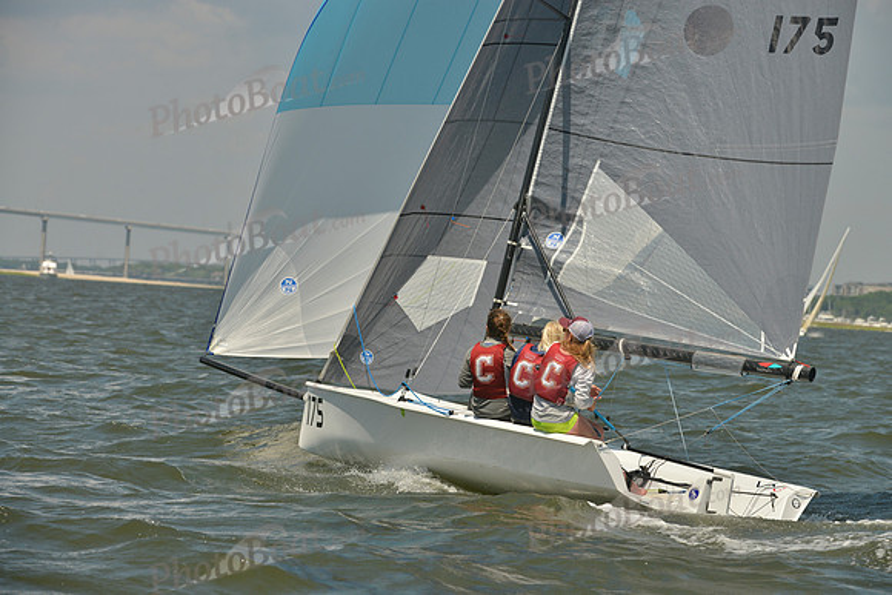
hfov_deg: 10.3
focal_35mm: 200
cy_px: 298
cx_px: 446
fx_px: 4956
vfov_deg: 6.9
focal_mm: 200
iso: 280
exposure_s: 1/1250
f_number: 9
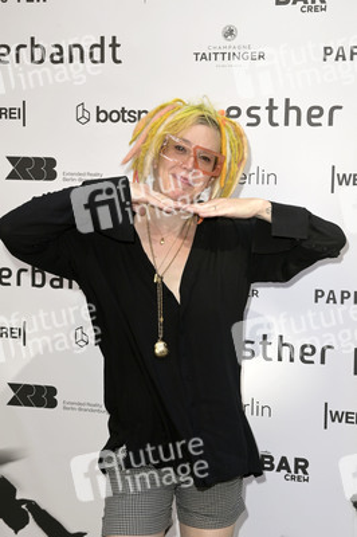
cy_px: 268
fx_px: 745
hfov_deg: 26.9
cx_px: 178
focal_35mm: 50
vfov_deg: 39.6
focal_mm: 50
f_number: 6.3
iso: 400
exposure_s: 1/250
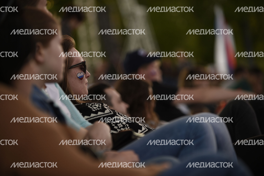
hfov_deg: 16.4
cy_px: 88
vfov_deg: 11.0
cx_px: 132
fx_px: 916
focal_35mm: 125
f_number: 2.8
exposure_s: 1/1250
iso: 400
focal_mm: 125
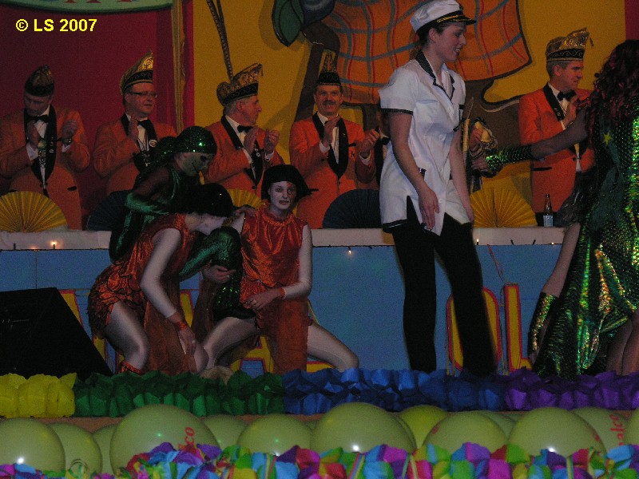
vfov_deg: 10.5
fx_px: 2603
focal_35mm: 141
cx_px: 320
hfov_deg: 14.0
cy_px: 240
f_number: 4.3
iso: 200
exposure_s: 1/60.1
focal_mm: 35.9
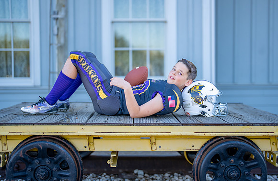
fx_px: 420
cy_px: 86
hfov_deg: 36.6
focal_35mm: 55
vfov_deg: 24.4
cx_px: 148
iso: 100
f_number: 1.2
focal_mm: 50
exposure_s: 1/2000
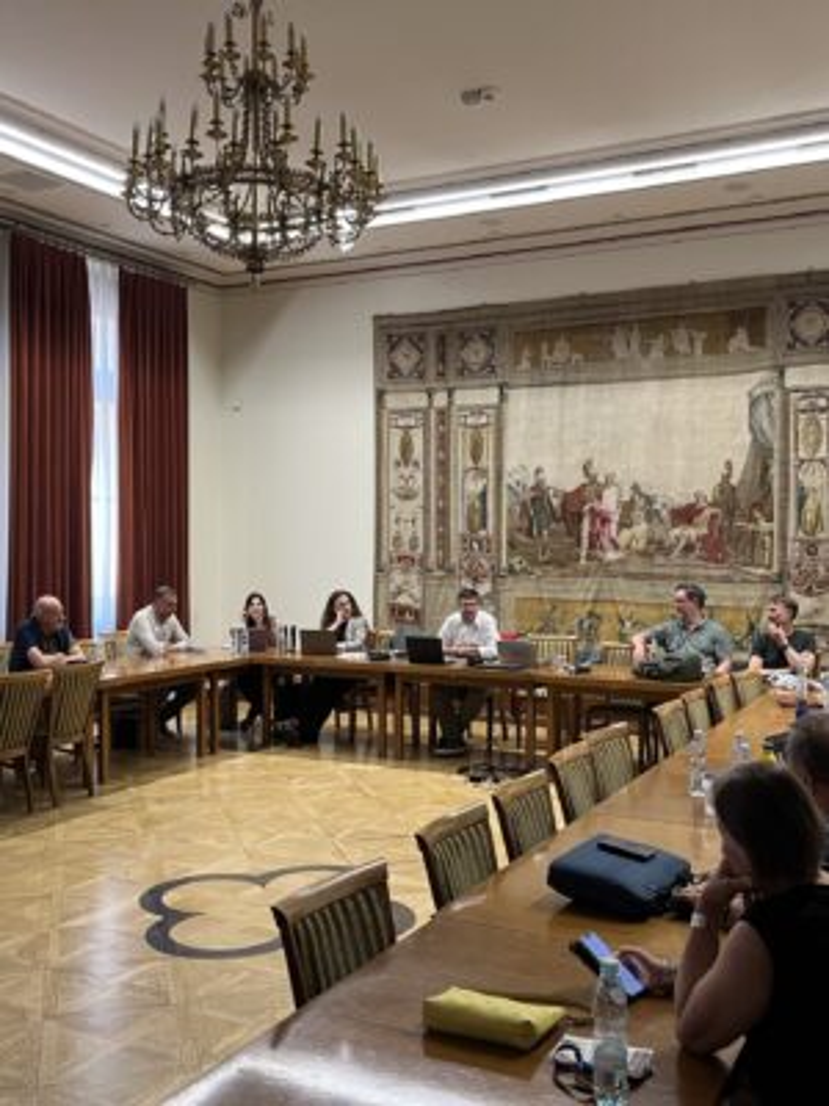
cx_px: 414
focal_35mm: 26
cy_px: 553
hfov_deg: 53.1
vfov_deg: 67.3
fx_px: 830
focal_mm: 5.1
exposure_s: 1/49
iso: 80
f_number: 1.6
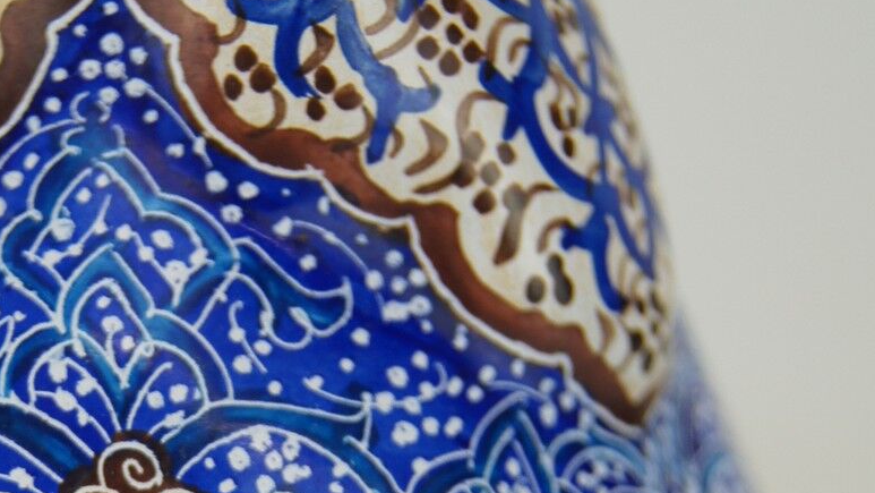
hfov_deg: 13.9
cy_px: 709
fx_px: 3561
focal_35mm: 153
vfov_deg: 7.8
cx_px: 121
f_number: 5
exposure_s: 1/160
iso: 200
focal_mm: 35
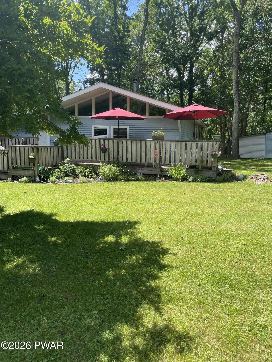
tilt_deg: -8.1
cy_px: 181
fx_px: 272
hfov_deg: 53.1
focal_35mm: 26
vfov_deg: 67.3
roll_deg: -1.0
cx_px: 136
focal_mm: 4.2
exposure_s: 1/924
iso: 32
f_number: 1.6
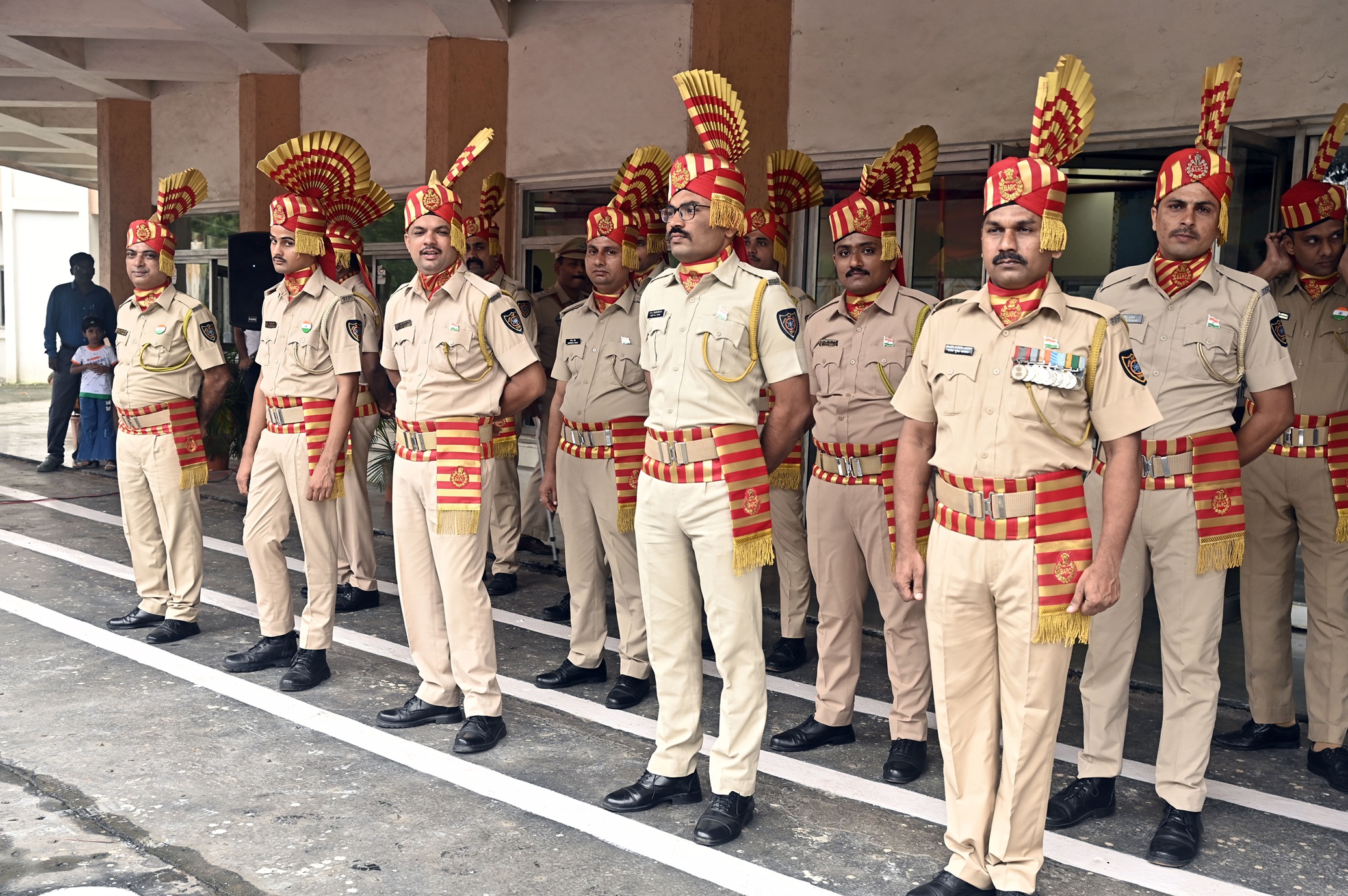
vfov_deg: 35.9
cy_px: 448
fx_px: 1384
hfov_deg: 51.9
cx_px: 674
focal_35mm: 37
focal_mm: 37
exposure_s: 1/125
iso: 400
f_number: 5.6
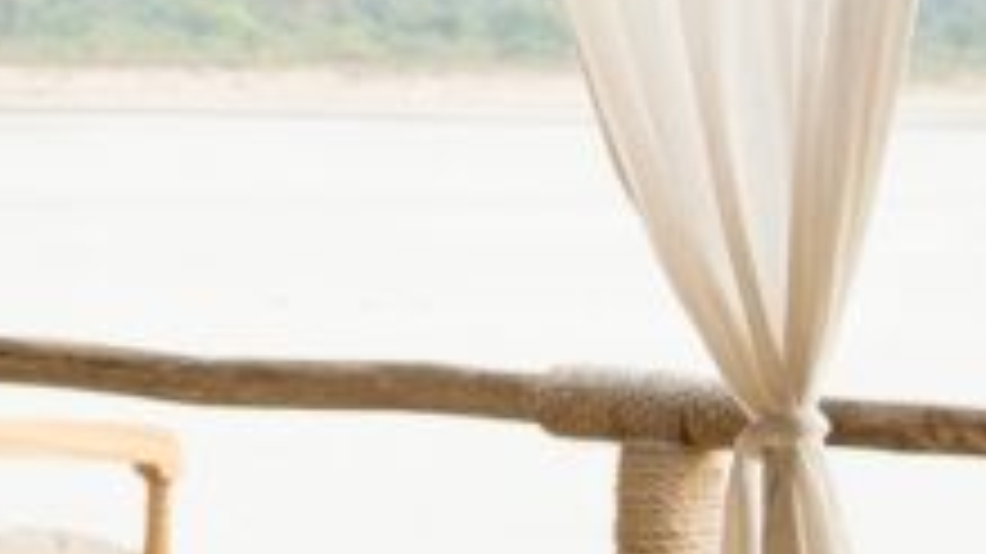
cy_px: -340
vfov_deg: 3.7
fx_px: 8416
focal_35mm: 322
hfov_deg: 6.6
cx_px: -720
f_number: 8
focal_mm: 42
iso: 800
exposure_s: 1/160
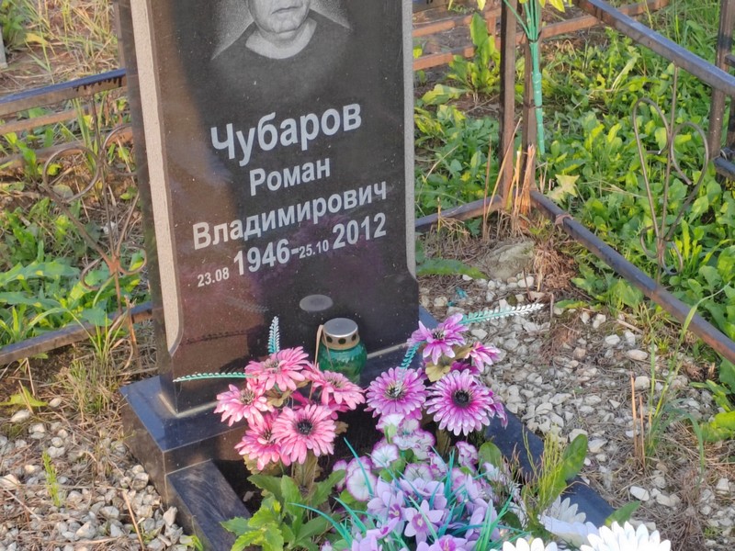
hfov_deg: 26.3
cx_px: 368
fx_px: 1571
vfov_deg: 19.9
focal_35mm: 74
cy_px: 276
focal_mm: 5.52
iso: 100
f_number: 1.9
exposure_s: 1/180
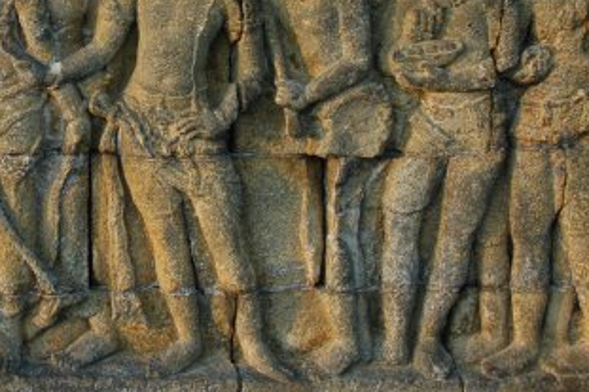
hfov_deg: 23.3
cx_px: 59
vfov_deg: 15.8
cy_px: 11
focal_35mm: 85
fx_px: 1390
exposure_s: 1/125
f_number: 5.6
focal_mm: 22
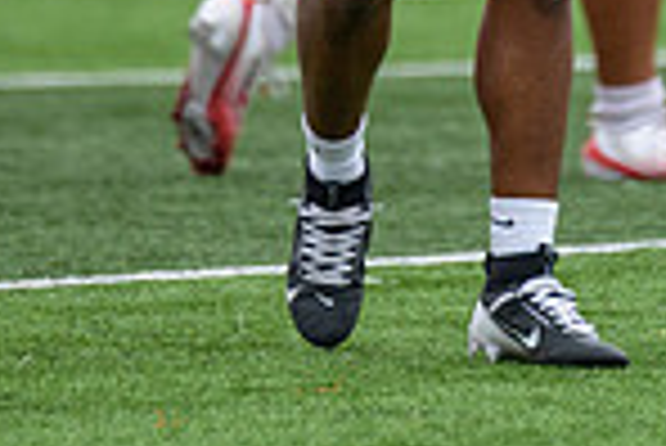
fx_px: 21703
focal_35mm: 1172
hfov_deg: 1.8
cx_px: 414
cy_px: -277
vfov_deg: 1.2
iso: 360
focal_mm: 300
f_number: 2.8
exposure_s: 1/1000
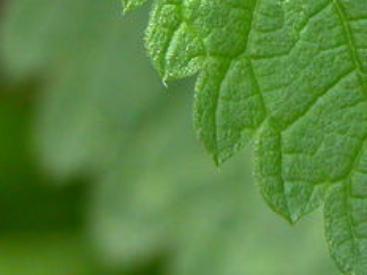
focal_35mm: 323
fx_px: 3424
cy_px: -41
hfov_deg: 6.1
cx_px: 494
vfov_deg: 4.6
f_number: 4.4
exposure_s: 1/73.7
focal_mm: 22.3
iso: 200
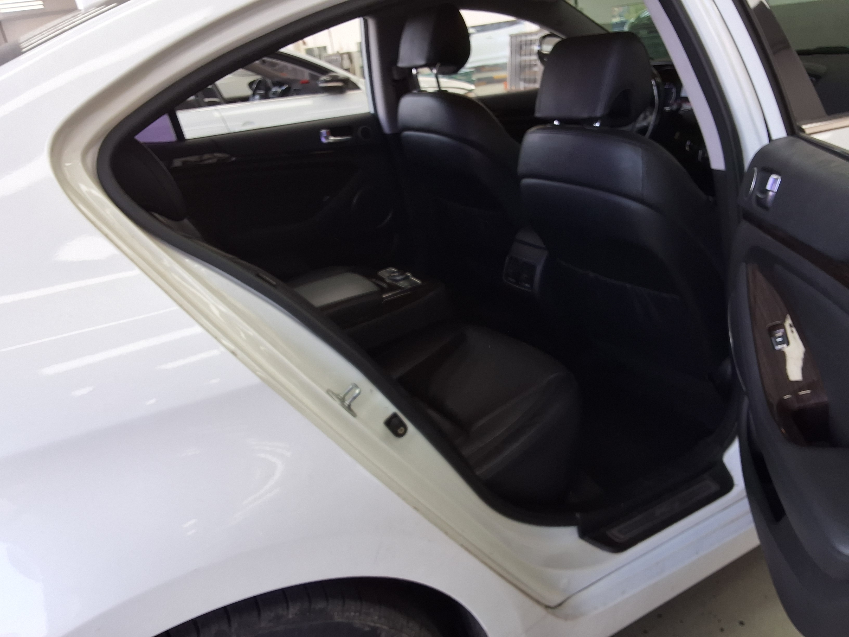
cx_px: 424
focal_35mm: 28
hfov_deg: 63.4
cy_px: 318
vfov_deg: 49.7
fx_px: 687
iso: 32
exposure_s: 1/120
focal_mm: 2.91
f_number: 1.9
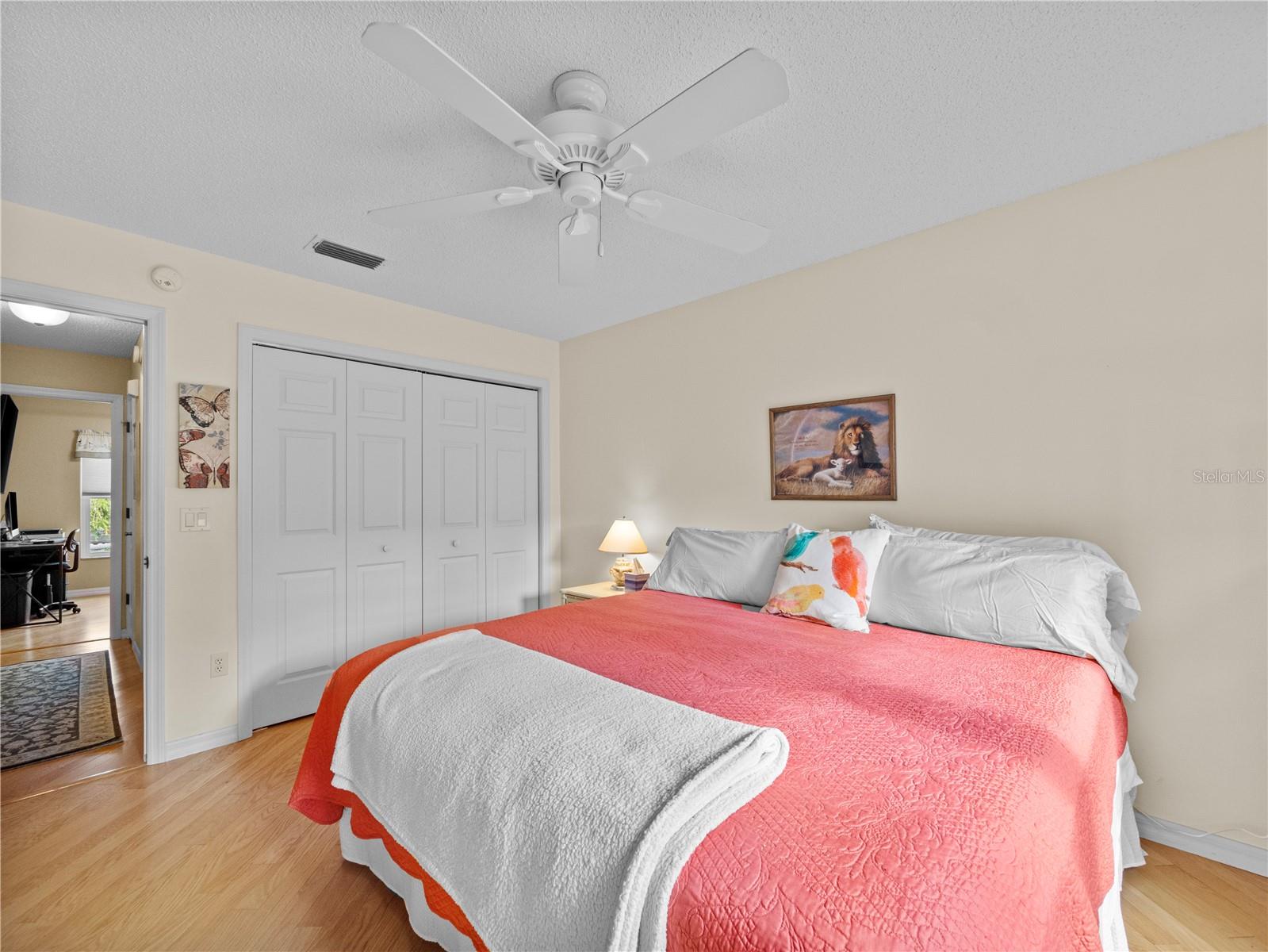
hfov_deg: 102.1
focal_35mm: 14
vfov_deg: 85.7
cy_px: 476
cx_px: 634
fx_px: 513
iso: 800
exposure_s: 1/20
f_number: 8
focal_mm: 7
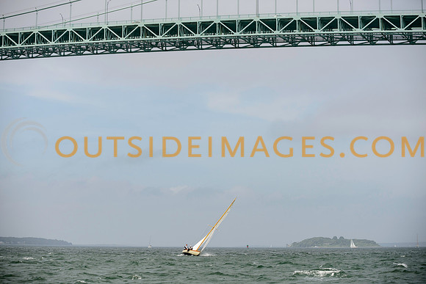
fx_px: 1039
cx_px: 213
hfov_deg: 23.2
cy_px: 142
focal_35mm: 88
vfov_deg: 15.6
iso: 320
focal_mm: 86
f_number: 4
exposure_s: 1/5000
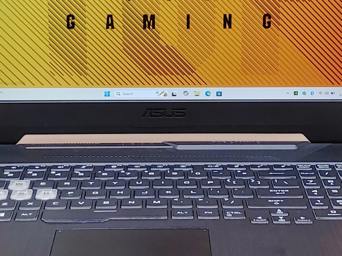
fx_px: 879
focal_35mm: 89
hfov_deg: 22.0
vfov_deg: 16.6
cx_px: 162
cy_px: 92
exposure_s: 1/60
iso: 50
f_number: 1.8
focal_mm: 4.36
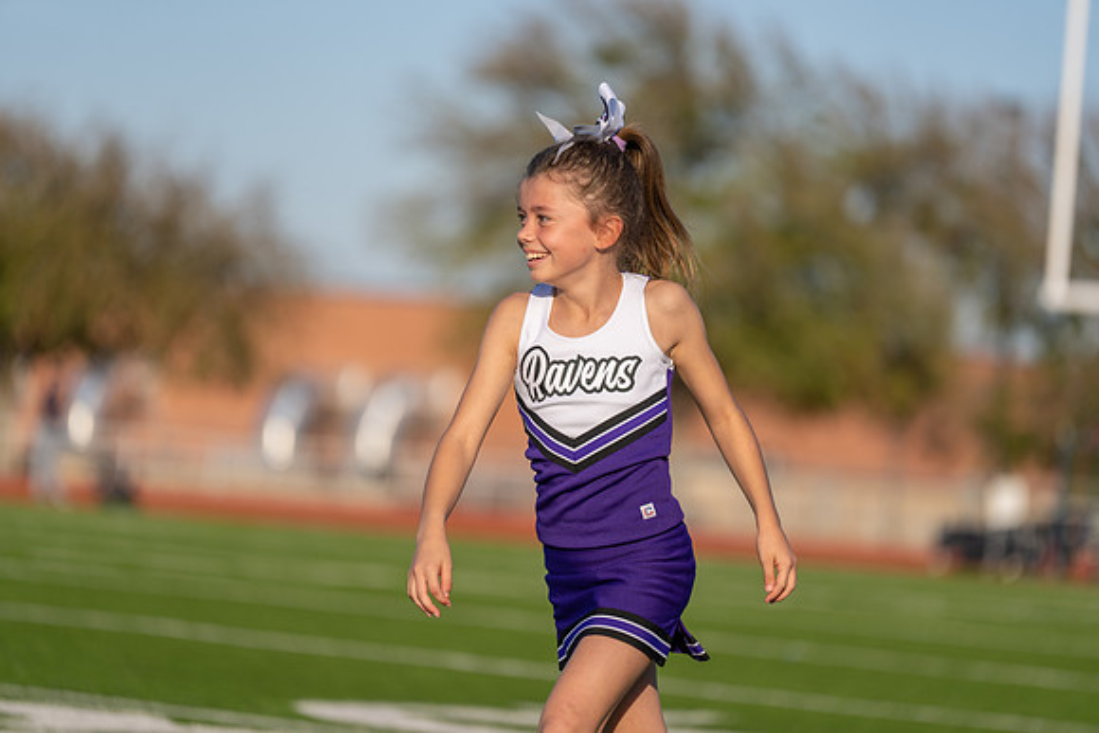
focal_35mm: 180
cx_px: 550
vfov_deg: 7.6
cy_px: 366
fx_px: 5496
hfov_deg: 11.4
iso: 100
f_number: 2.8
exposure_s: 1/2000
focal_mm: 180
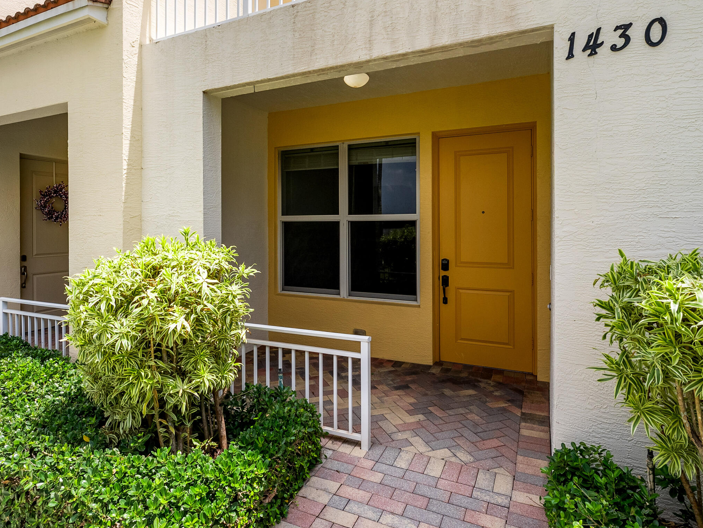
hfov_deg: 81.6
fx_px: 406
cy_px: 230
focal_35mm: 20
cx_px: 326
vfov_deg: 65.7
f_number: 6.3
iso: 640
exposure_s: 1/1250
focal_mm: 14
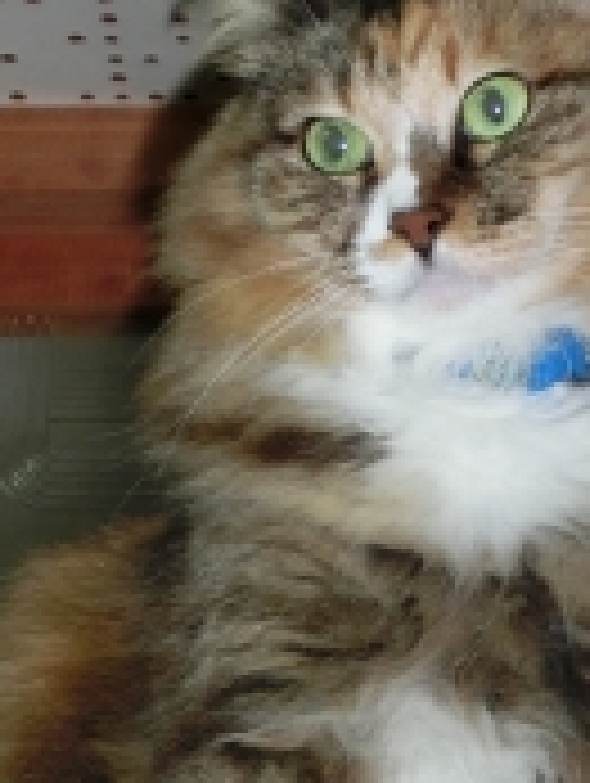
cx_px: 437
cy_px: 544
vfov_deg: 15.0
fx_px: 2970
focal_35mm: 131
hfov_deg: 11.3
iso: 400
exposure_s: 1/15
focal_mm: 10.11
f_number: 4.5
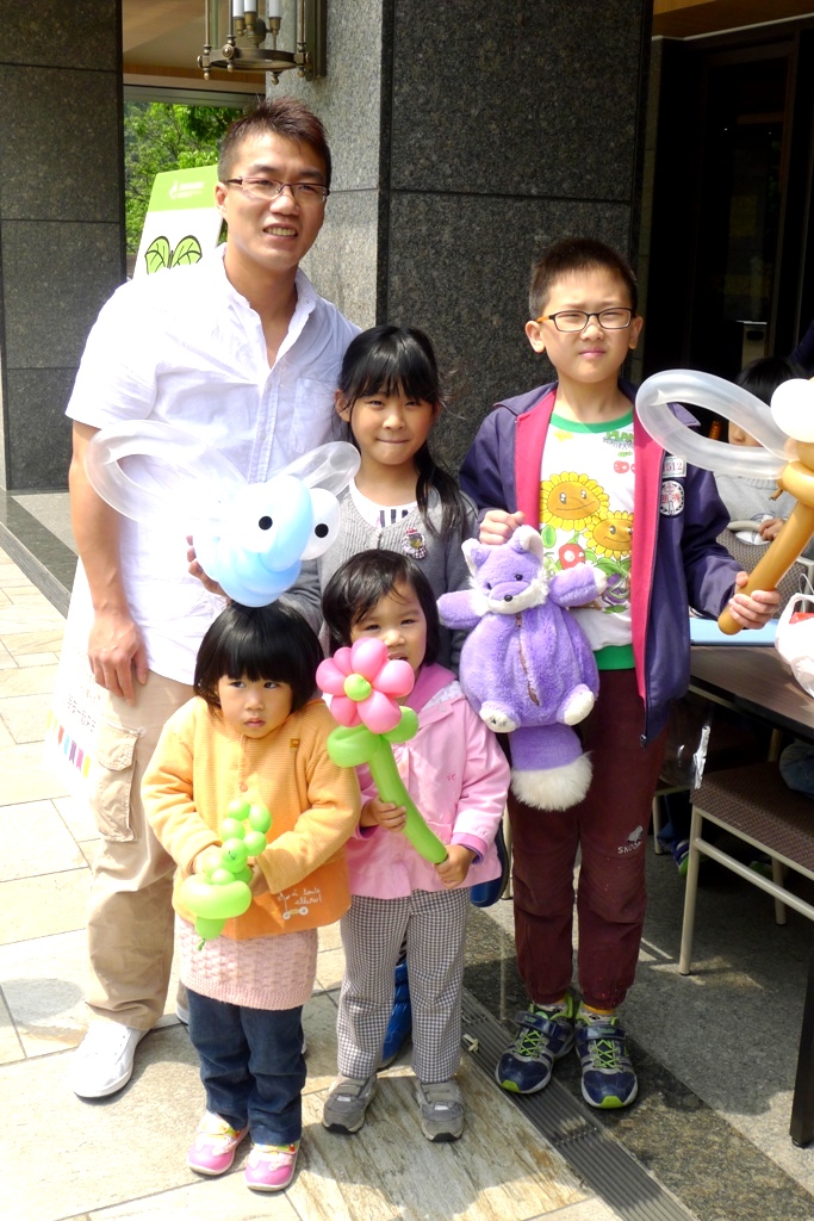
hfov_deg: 33.4
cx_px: 407
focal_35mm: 40
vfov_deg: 48.5
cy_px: 610
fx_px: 1356
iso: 80
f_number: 4
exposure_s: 1/640
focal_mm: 8.5
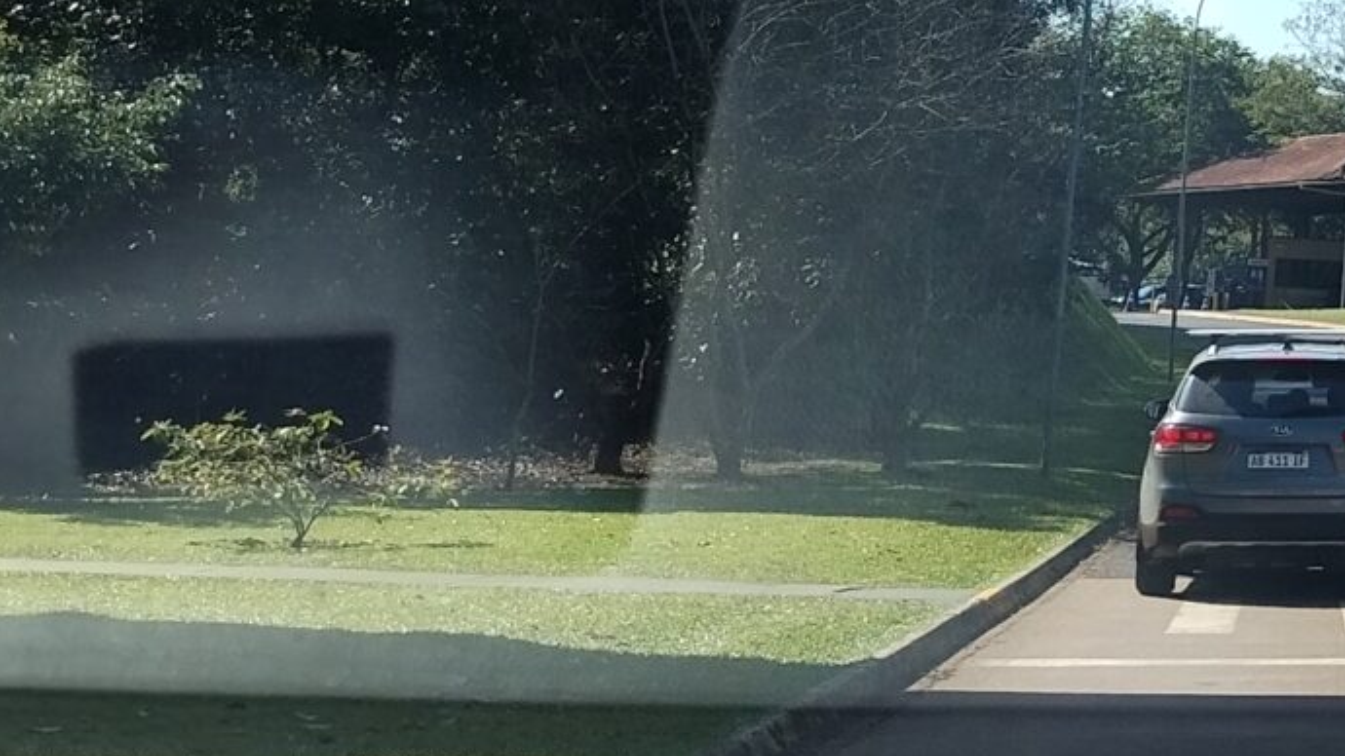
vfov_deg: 11.9
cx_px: 1770
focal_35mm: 97
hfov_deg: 20.1
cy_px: -390
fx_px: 3459
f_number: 1.75
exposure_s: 1/900
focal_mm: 5.25
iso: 204
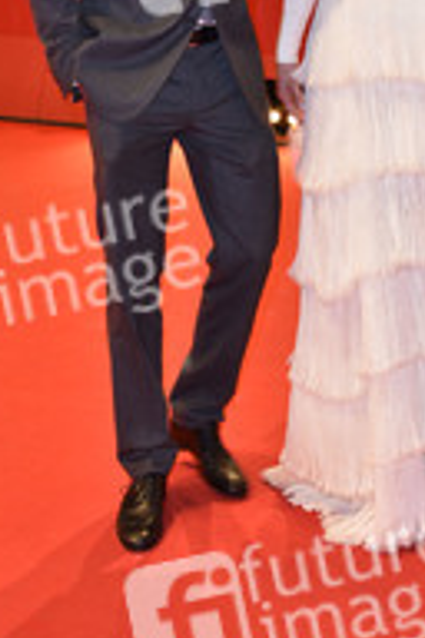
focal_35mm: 79
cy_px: 103
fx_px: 1399
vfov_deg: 25.1
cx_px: 392
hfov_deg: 17.0
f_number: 5.6
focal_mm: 38
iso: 640
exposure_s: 1/50
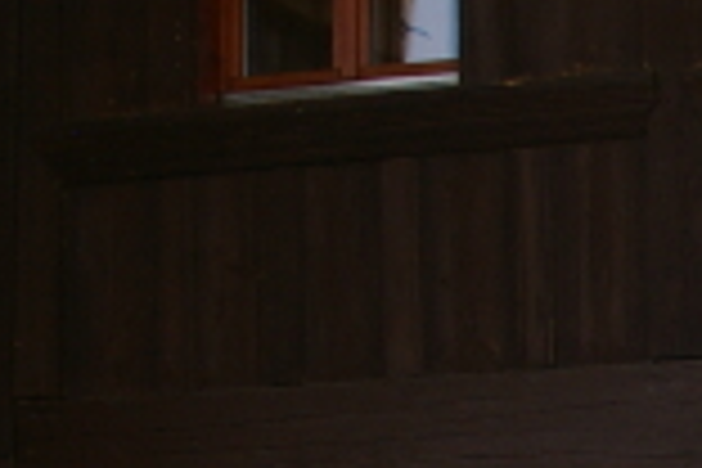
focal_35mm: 185
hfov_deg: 10.7
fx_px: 3607
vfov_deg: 7.2
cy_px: 824
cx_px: 1107
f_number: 8
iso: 200
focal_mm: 24
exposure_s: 1/350
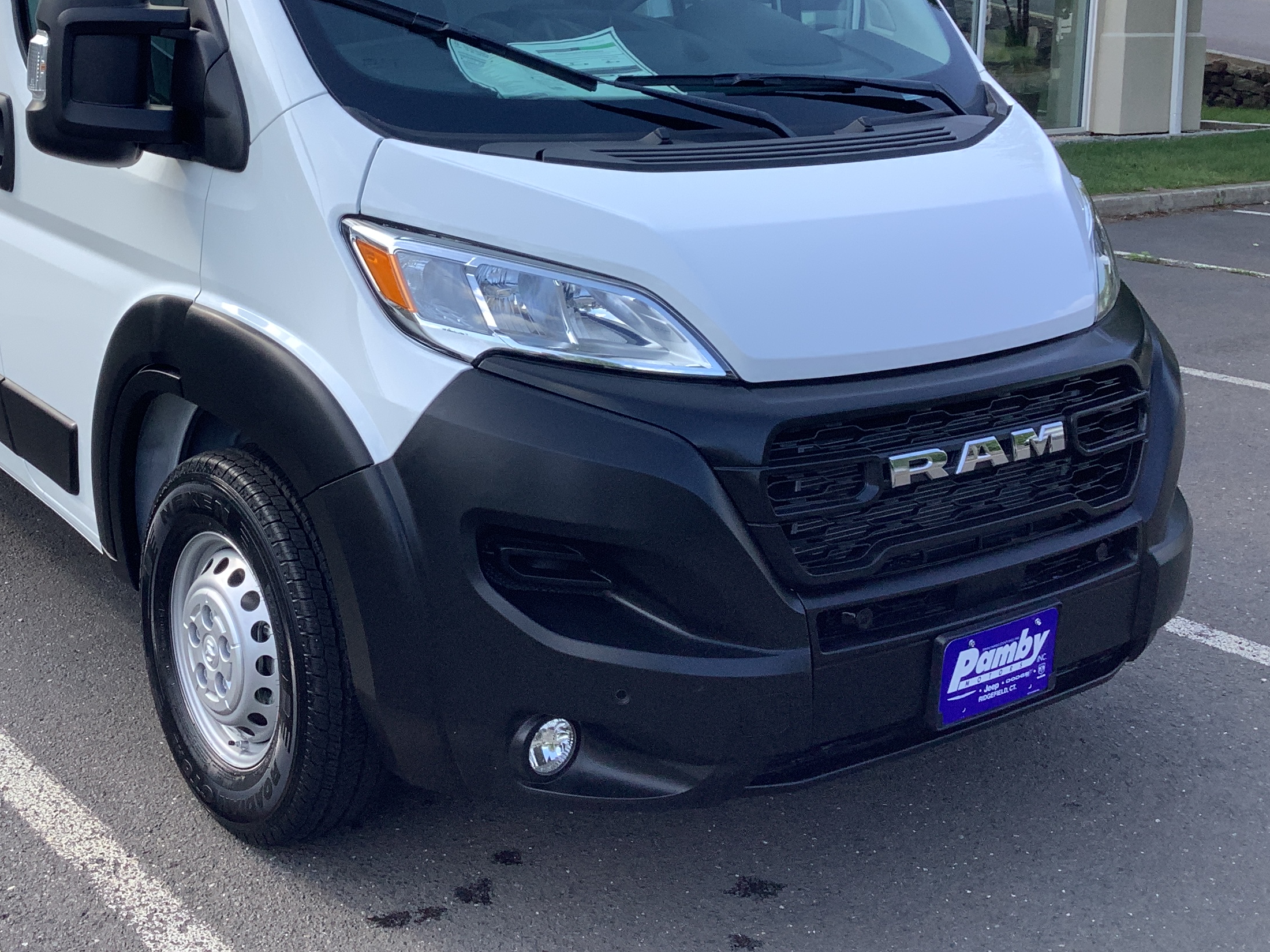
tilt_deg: -9.3
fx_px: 1688
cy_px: 280
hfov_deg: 40.7
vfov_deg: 31.1
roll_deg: -0.5
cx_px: 421
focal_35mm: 46
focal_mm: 3.3
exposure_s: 1/394
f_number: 2.4
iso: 25
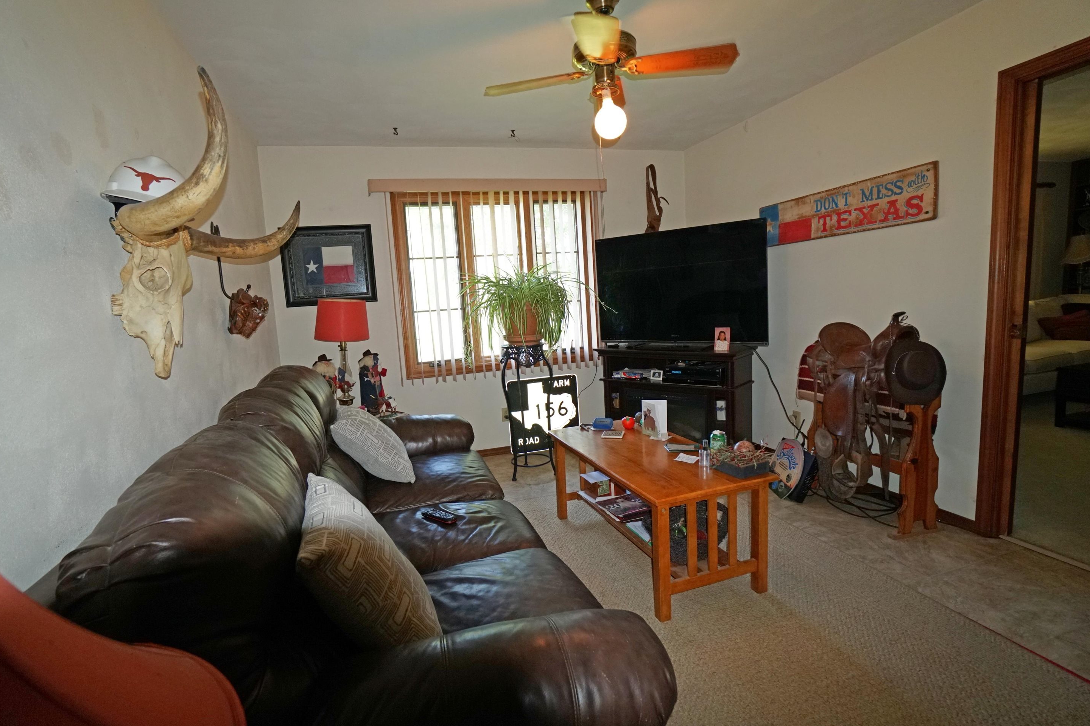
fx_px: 484
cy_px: 369
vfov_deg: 73.7
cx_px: 522
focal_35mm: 16
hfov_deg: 96.7
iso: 1250
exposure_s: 1/60
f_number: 4
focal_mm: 10
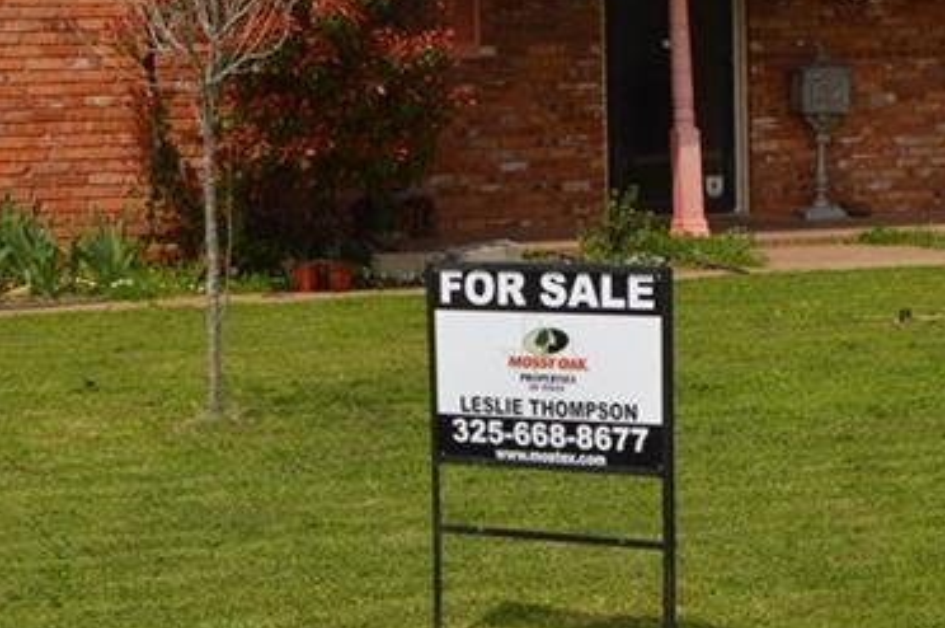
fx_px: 3251
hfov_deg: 16.5
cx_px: 506
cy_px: -127
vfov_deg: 10.8
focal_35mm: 124
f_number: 9
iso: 100
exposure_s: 1/320
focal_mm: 30
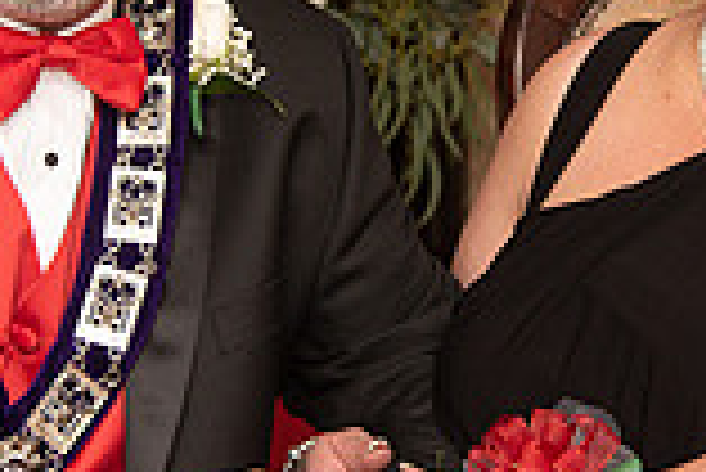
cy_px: 74
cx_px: 477
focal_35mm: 177
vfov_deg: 7.8
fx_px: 3474
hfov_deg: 11.6
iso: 800
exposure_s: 1/200
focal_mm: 48
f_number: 4
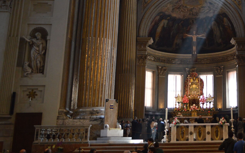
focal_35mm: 58
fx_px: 387
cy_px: 18
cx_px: 223
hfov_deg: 33.2
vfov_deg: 21.9
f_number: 3.8
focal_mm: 20
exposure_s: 1/60
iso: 640
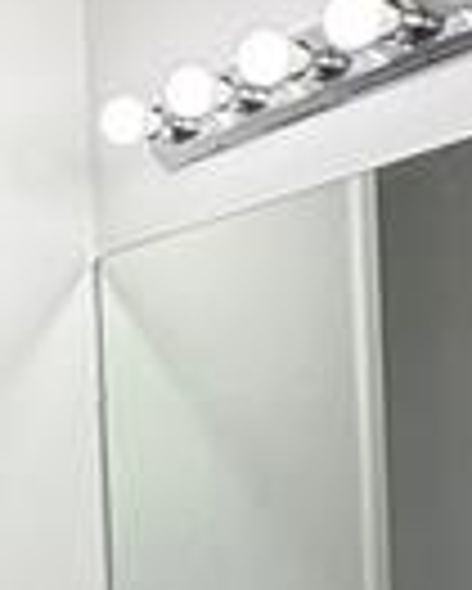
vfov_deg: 23.1
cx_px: -144
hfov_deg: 17.9
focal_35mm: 80
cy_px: 545
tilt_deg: +2.2
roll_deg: +3.6
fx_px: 1395
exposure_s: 1/445
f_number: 2.2
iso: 64
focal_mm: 2.22
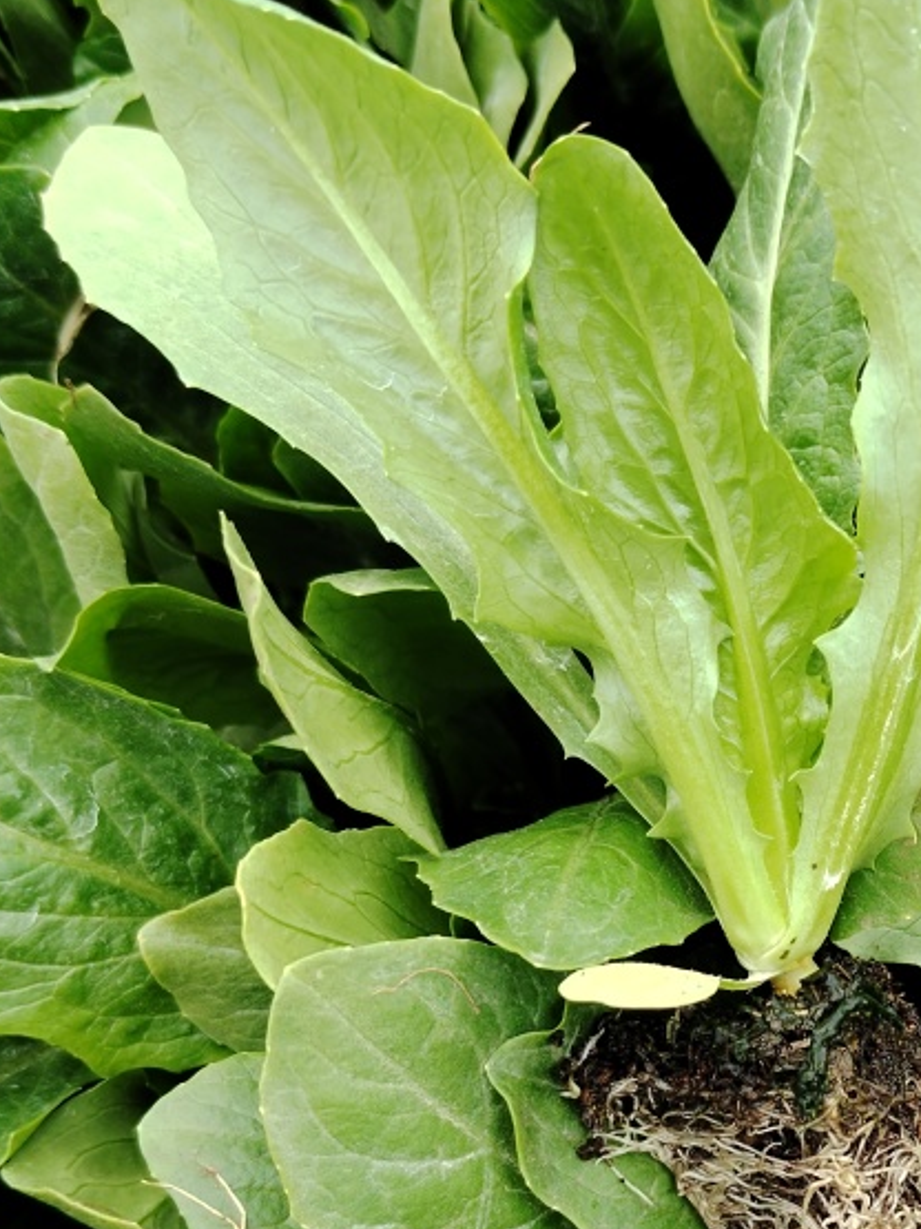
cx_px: 817
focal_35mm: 50
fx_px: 1774
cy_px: 847
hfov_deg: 28.1
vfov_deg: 37.7
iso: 100
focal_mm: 4.25
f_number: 1.8
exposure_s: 1/153
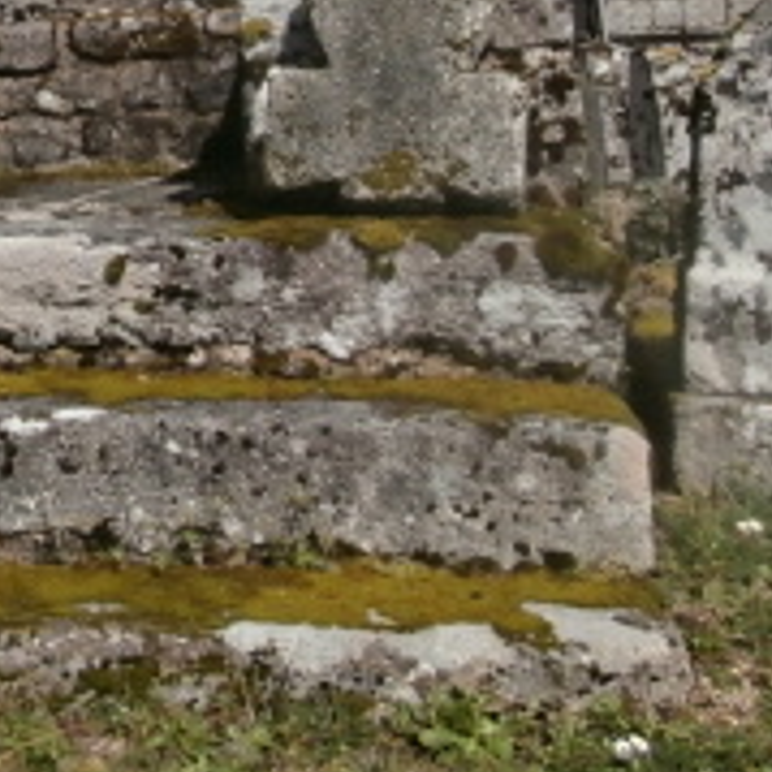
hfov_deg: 20.2
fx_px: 1993
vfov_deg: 20.5
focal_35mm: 79
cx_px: -220
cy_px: -160
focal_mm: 4.43
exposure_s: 1/320
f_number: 8
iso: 100
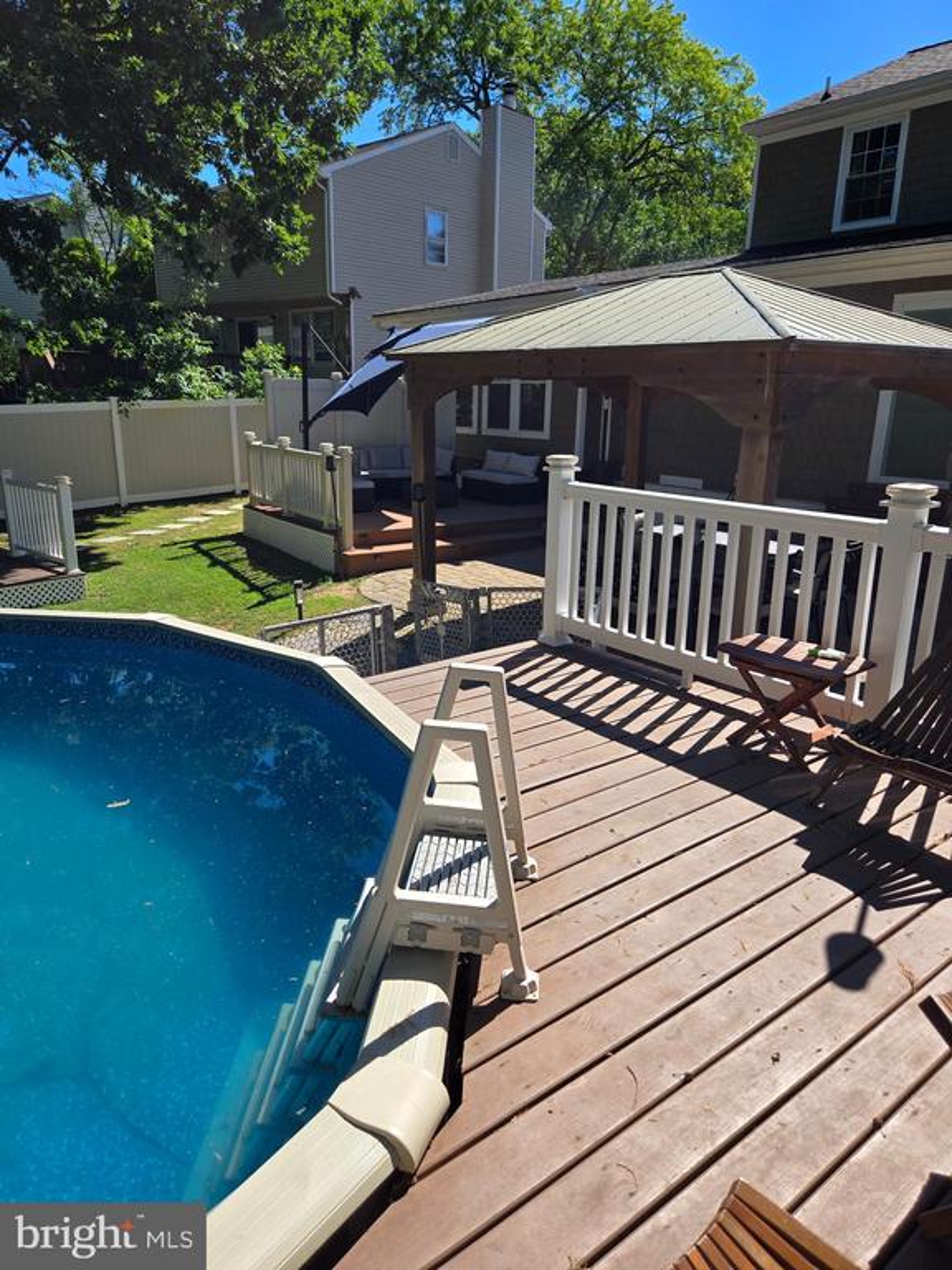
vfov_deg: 73.9
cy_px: 635
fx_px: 843
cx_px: 476
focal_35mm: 23
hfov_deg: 58.9
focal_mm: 5.4
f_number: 1.8
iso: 25
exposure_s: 1/1361
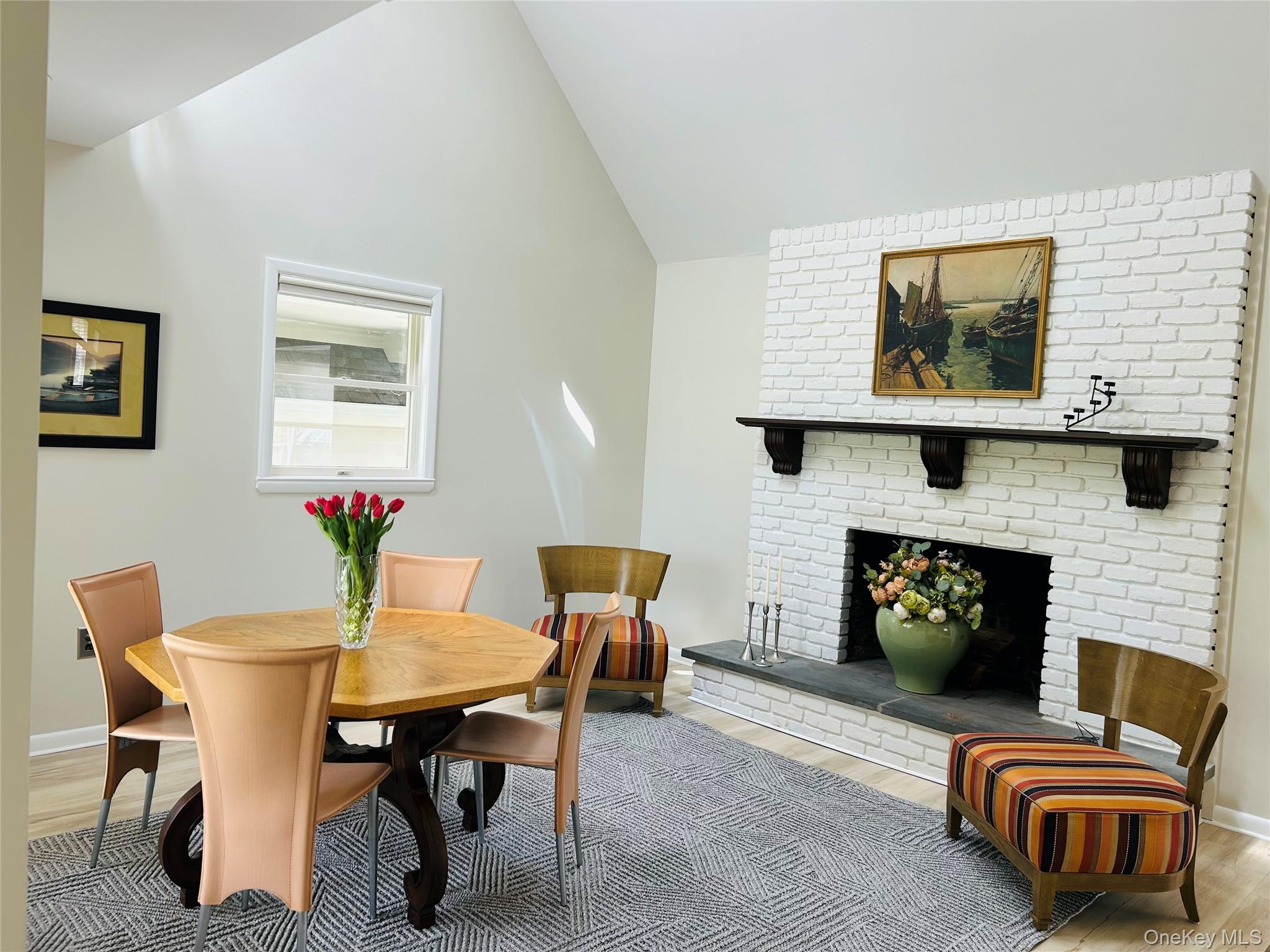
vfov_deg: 53.1
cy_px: 476
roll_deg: -2.8
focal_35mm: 26
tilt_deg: -3.1
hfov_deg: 67.3
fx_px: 954
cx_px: 635
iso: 40
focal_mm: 5.7
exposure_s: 1/121
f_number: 1.5
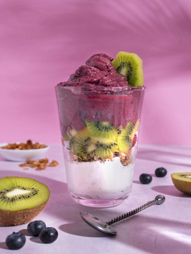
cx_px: 97
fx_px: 405
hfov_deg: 26.6
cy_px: 128
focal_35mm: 55
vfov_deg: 34.9
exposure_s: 1/125
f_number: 10
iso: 160
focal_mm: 50
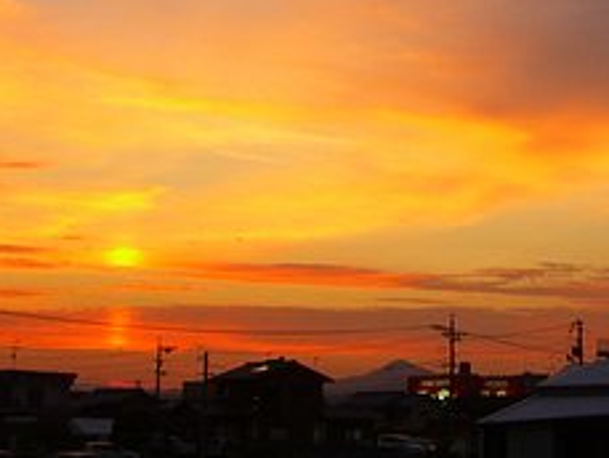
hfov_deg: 22.5
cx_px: 527
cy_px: 99
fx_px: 1496
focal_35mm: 85
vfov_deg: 17.3
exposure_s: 1/60
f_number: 2.8
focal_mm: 7.9
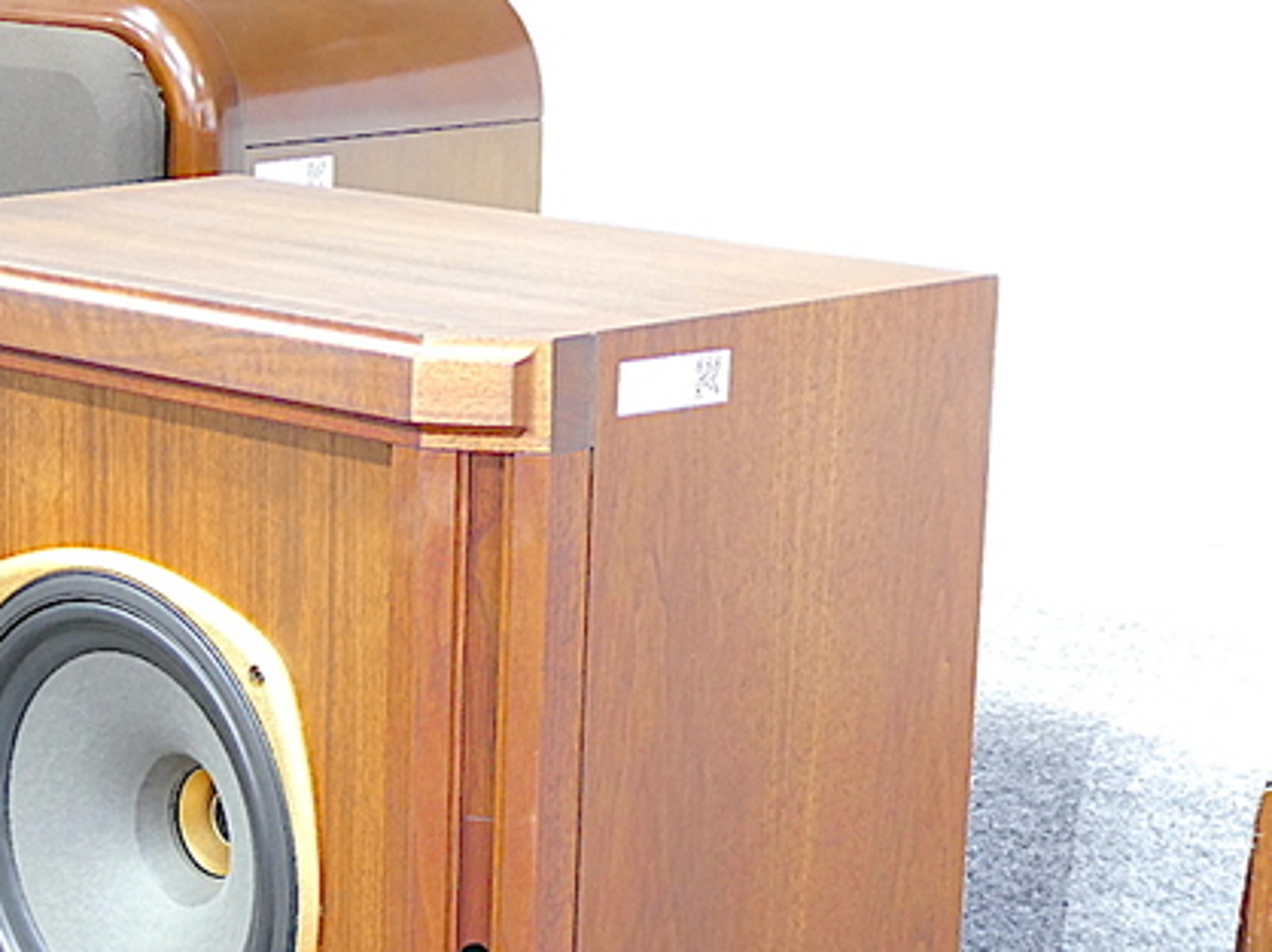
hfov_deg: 17.8
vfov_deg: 13.5
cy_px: 967
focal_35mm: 108
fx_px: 3966
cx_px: -15
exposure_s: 1/1.6
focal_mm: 8.4
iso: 200
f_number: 4
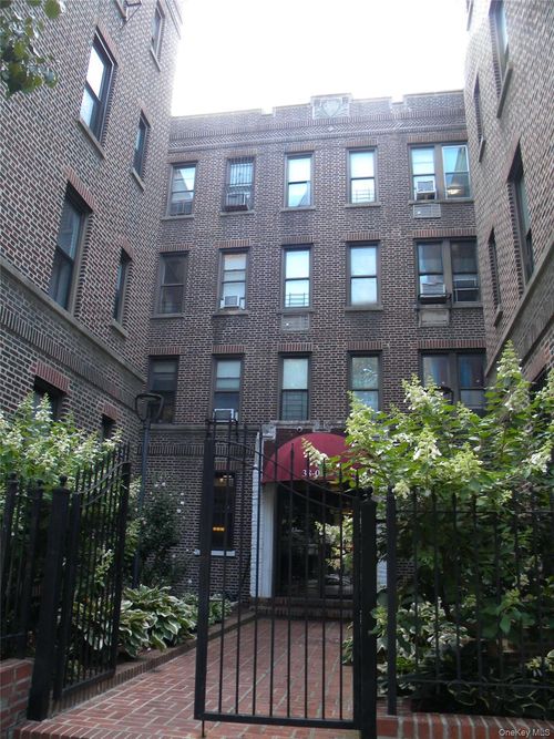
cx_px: 277
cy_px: 370
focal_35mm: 28
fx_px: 598
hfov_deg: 49.7
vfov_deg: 63.5
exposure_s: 1/59.8
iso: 104
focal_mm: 5
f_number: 3.5
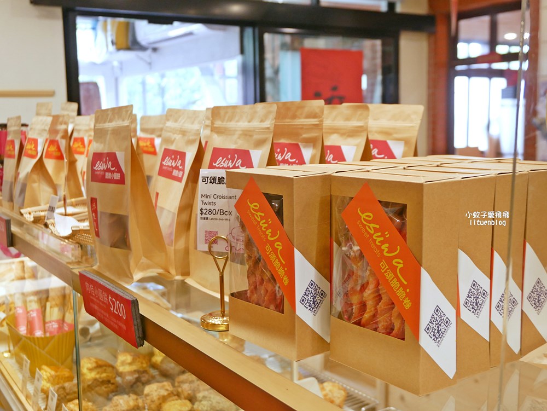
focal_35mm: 42
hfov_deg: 44.8
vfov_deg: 34.4
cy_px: 206
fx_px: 664
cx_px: 274
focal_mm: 21
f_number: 4.6
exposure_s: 1/60
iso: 400
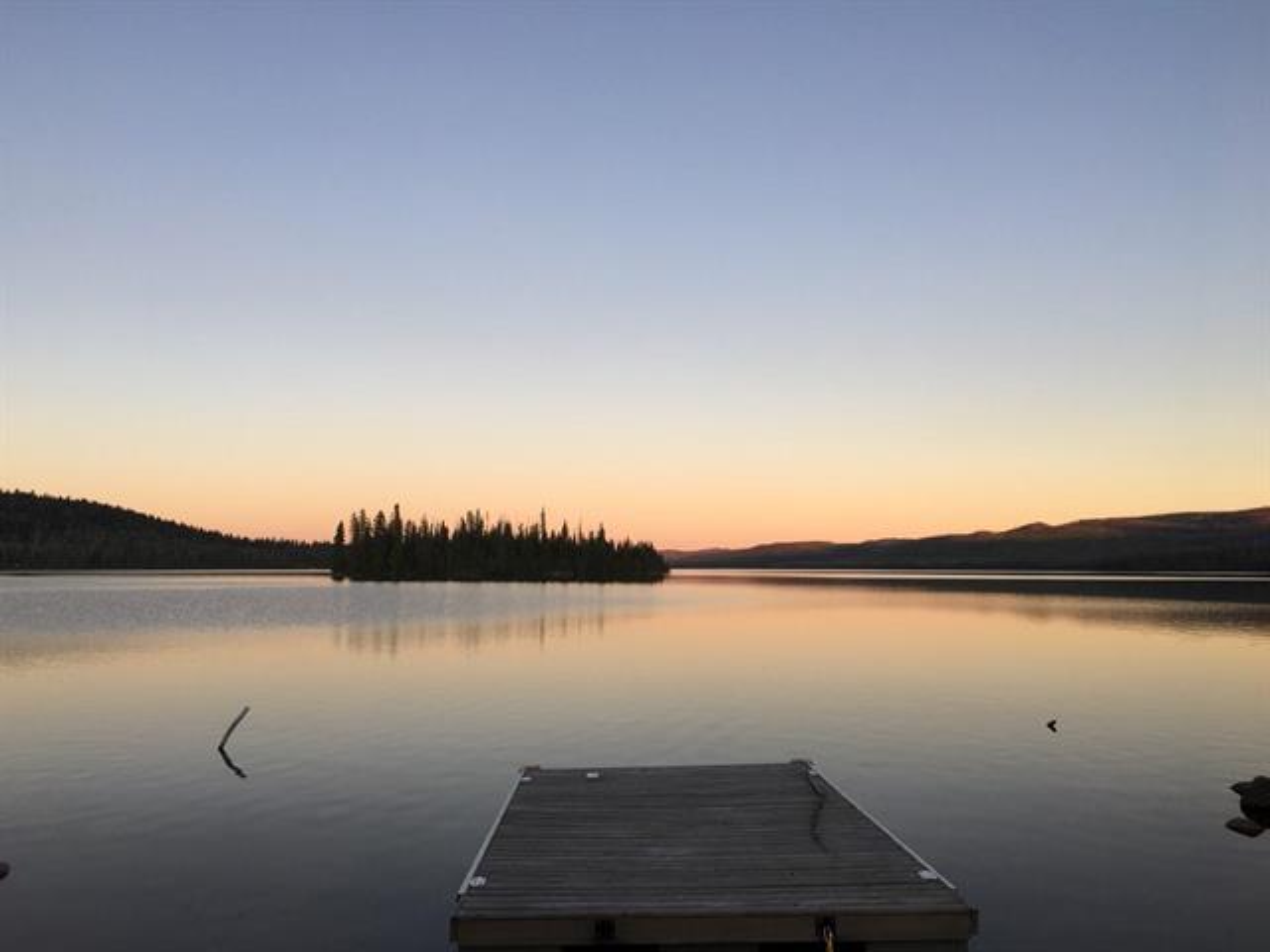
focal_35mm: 29
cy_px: 476
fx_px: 1064
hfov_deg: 61.7
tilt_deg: +5.2
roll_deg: -0.3
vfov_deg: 48.2
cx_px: 635
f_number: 2.2
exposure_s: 1/175
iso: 25
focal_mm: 4.15
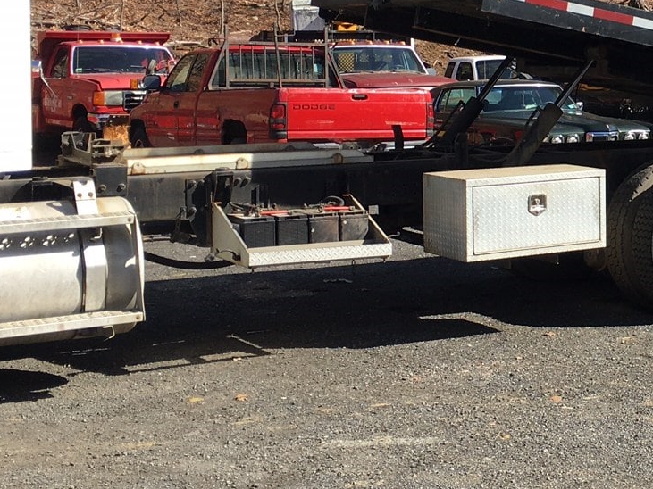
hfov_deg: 23.2
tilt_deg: +0.6
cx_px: 682
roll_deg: +1.7
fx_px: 1509
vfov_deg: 18.3
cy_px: 107
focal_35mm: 80
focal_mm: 4.15
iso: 25
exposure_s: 1/769
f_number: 2.2
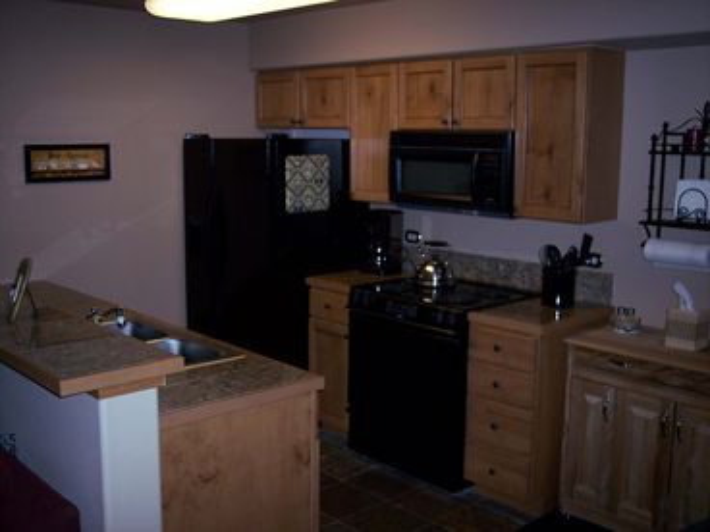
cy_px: 266
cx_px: 355
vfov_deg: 36.8
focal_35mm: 39
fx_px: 800
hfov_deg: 47.9
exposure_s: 1/60
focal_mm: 8
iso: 100
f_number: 2.8
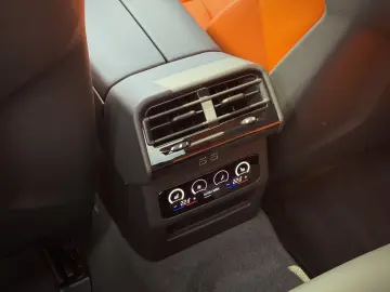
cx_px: 195
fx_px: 541
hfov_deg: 39.7
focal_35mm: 48
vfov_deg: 30.3
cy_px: 146
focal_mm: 6.76
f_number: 1.78
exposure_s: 1/85
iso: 100
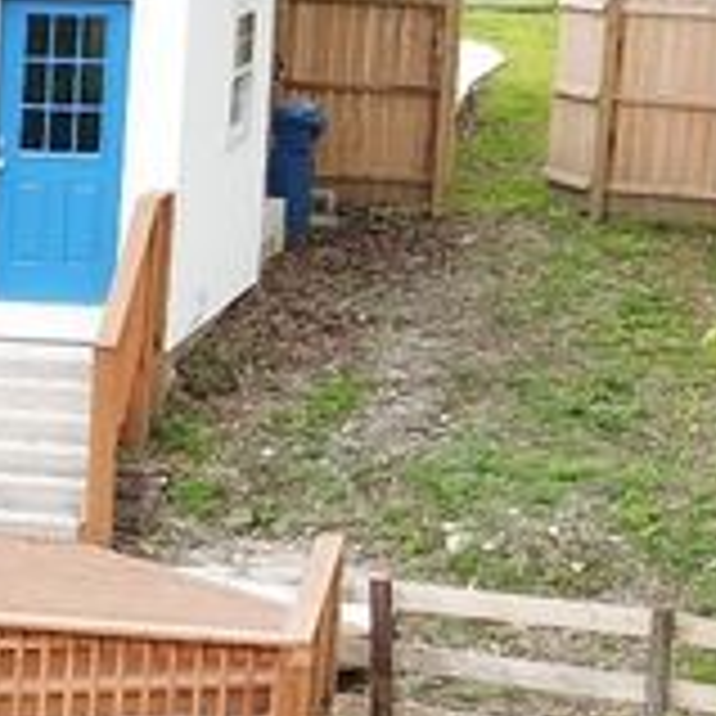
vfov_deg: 11.6
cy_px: 770
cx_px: -531
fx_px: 3463
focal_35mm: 148
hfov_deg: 11.1
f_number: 2.2
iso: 100
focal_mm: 4.73
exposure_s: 1/181
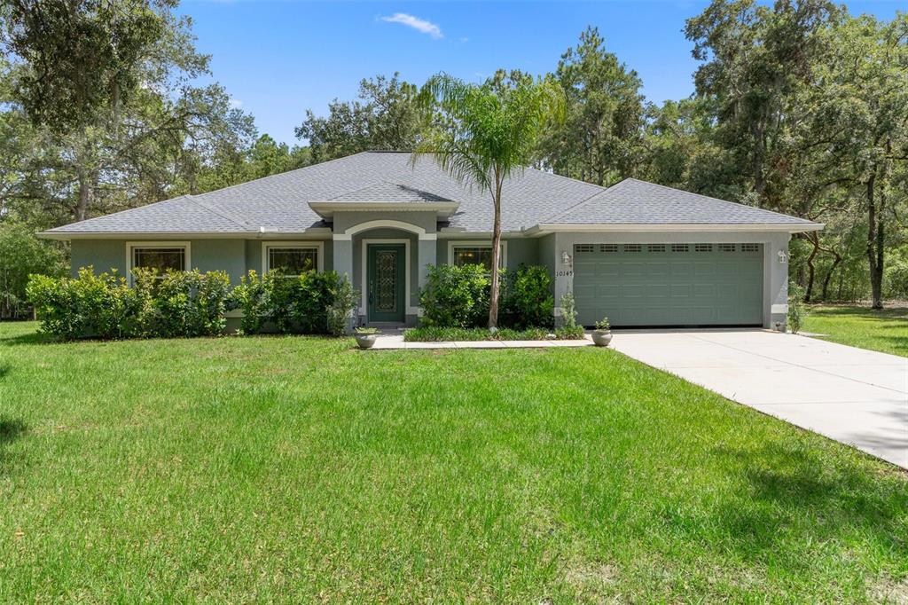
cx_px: 454
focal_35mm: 22
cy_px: 302
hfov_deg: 77.3
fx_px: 567
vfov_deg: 56.1
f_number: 8
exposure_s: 1/750
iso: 320
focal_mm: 15
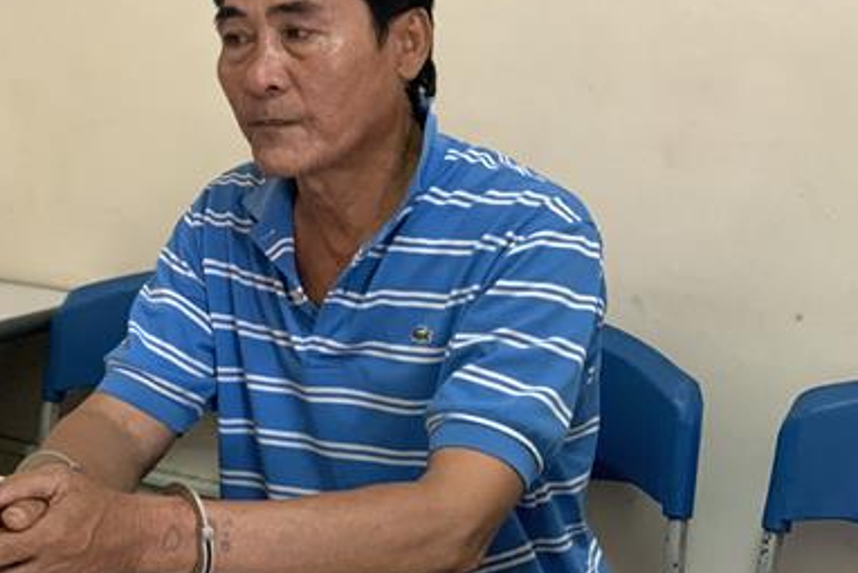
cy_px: 189
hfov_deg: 23.7
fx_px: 2026
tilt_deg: -6.1
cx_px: 220
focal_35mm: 85
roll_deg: +0.2
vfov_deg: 16.1
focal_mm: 6
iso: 320
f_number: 2.4
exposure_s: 1/33
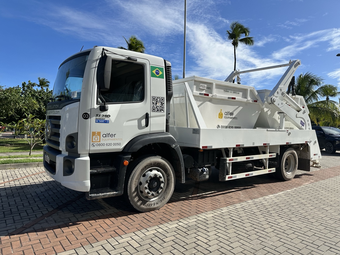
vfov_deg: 56.8
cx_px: 170
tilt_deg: +2.5
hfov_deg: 71.6
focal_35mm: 24
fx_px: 236
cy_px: 128
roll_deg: -1.7
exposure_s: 1/5525
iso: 80
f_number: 1.78
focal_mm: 6.86
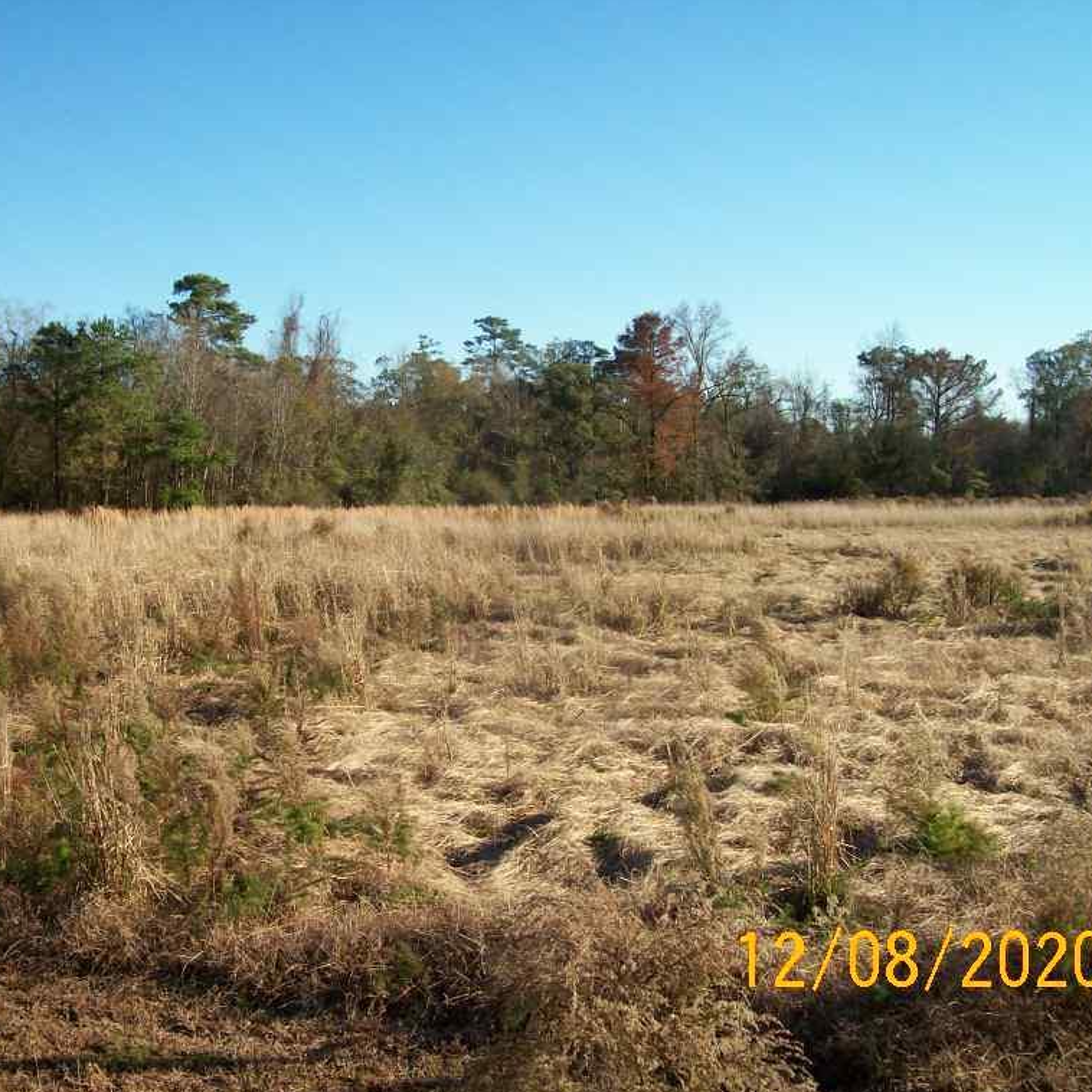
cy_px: 547
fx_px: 1535
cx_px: 445
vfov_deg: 39.2
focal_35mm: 43
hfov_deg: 39.0
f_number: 4.8
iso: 80
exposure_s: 1/423
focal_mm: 6
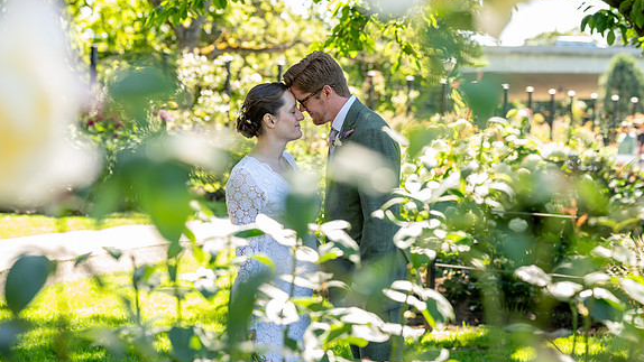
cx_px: 324
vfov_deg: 13.4
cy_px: 159
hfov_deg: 23.7
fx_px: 1537
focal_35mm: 90
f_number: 4
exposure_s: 1/320
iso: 500
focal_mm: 85
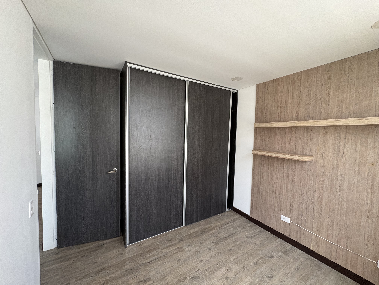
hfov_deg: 102.1
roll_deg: -1.7
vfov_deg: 85.7
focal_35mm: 14
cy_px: 142
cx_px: 190
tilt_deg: -2.3
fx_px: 153
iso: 250
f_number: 2.2
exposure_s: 1/71
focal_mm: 2.22
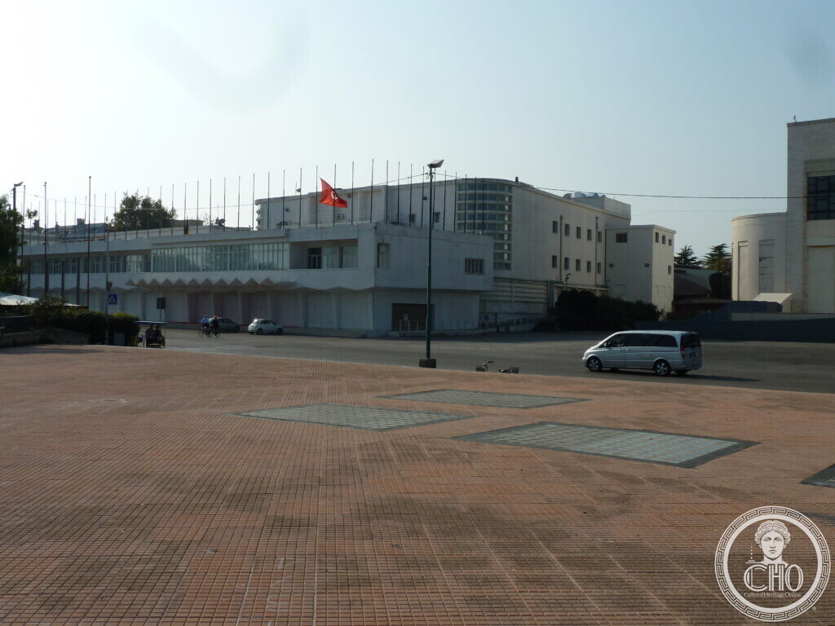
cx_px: 418
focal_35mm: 37
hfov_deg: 50.1
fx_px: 893
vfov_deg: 38.7
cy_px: 313
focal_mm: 6.1
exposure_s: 1/640
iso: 80
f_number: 5.6
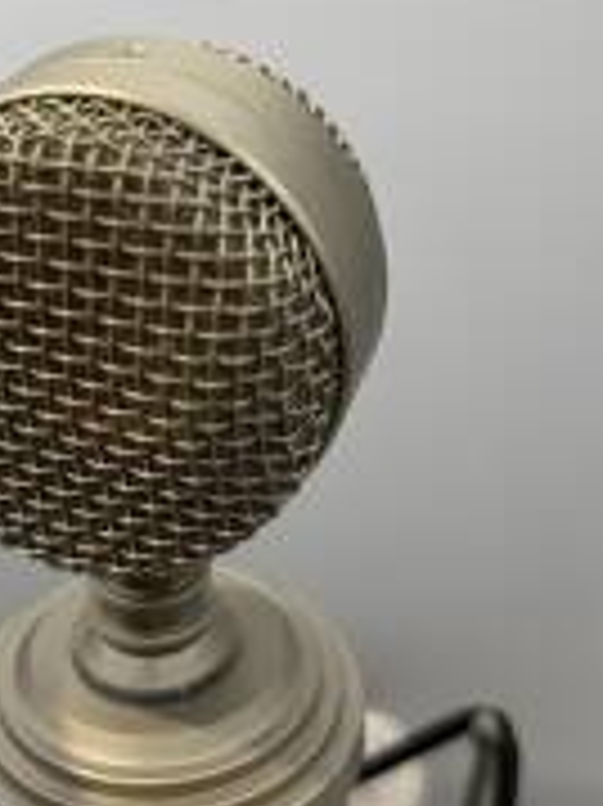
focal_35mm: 58
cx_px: 207
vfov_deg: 33.2
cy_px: 365
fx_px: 1349
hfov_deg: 25.1
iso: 80
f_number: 1.6
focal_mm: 5.96
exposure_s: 1/119
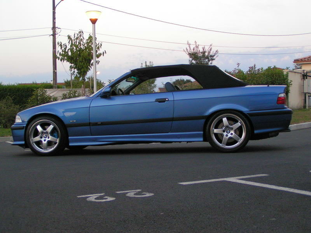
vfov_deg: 28.0
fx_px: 467
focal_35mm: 52
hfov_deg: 36.8
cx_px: 156
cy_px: 116
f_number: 3.2
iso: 125
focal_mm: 8
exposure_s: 1/50
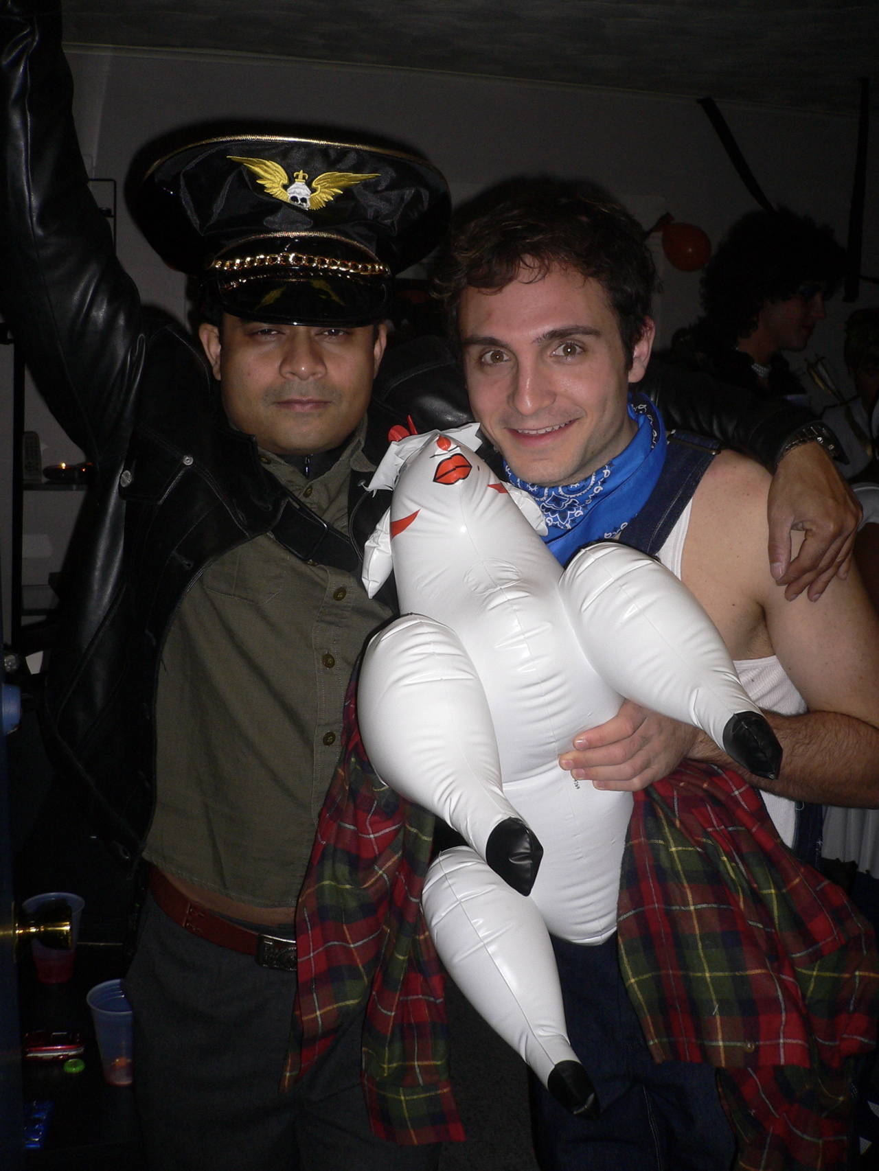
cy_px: 586
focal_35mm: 35
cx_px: 440
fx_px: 1185
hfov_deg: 40.7
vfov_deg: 52.6
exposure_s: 1/60
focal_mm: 5.8
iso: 100
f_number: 2.8
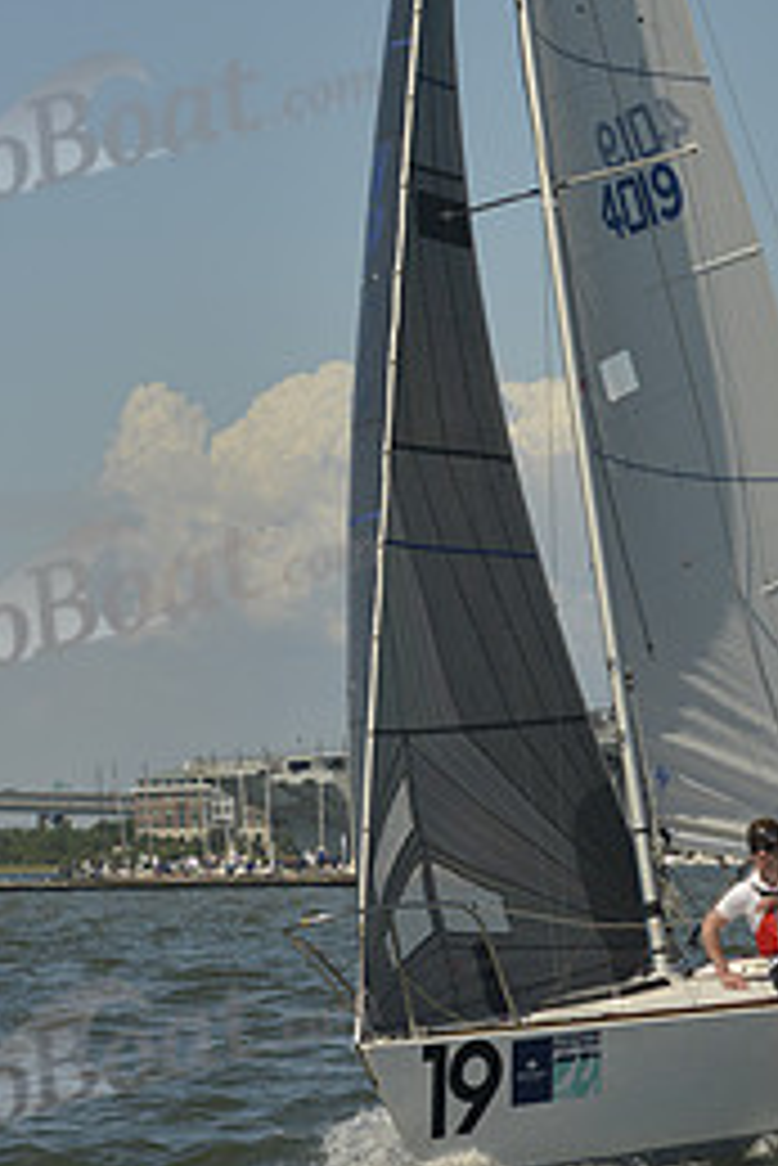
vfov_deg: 12.2
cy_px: 320
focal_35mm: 168
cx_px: 614
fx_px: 5438
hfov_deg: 8.2
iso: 280
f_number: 8
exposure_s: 1/1250
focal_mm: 75
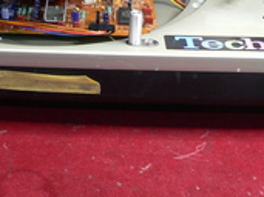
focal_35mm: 80
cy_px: -12
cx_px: 49
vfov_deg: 17.8
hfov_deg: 24.0
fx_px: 610
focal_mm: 6
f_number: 2.8
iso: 100
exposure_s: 1/13
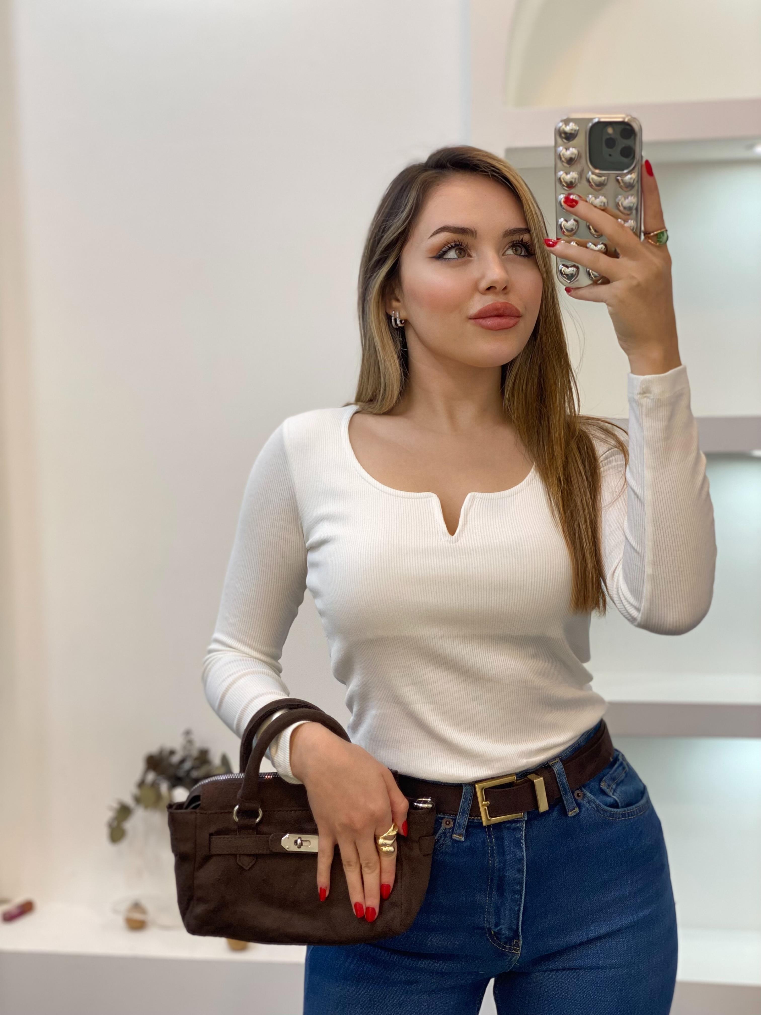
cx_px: 380
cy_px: 508
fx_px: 1524
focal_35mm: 52
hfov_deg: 28.0
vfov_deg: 36.8
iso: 80
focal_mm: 6
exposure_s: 1/100
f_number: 2
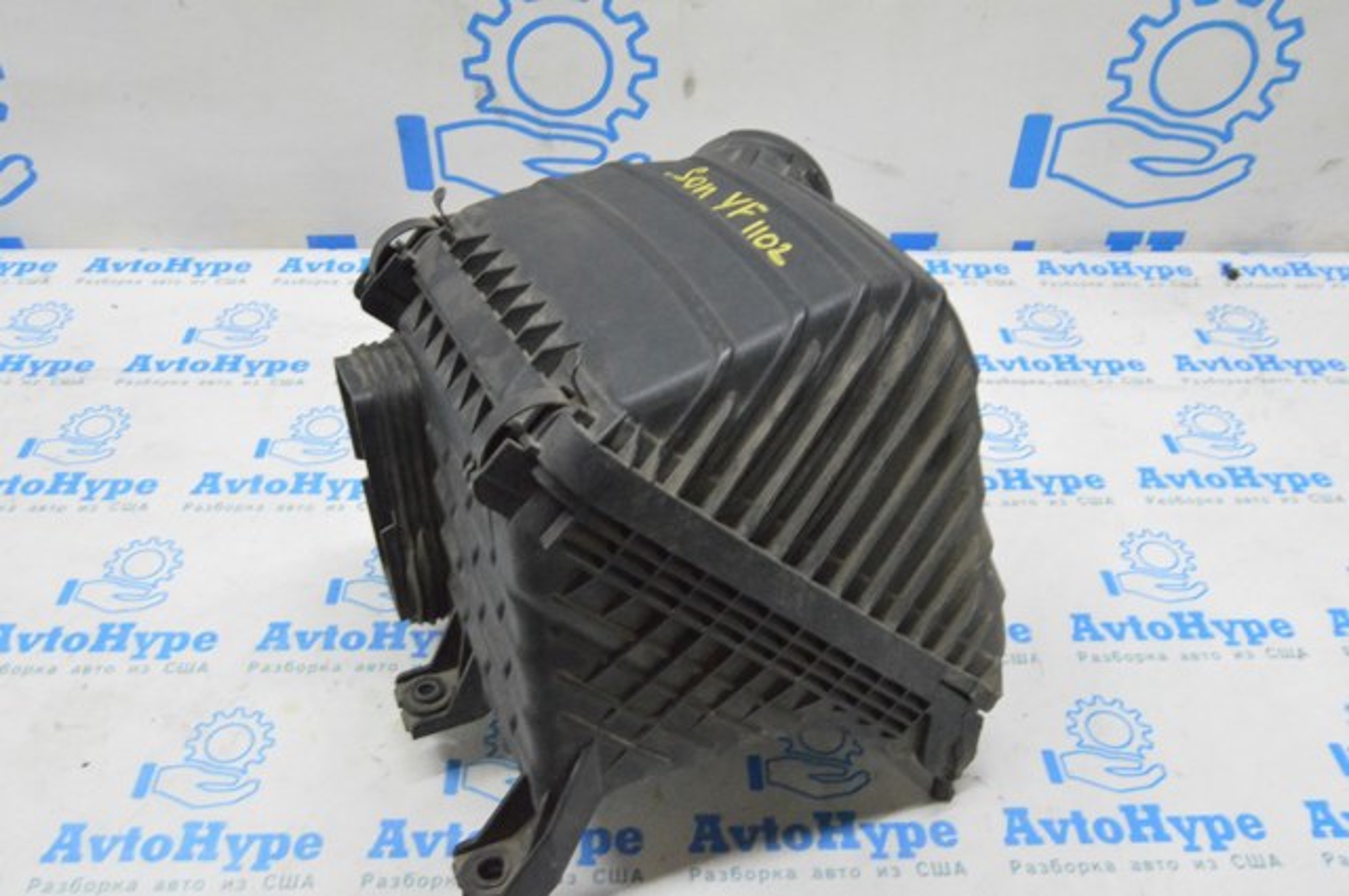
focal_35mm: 30
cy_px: 448
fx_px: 1123
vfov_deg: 43.5
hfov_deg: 62.0
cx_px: 674
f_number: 20
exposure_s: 1/15
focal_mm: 20
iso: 6400
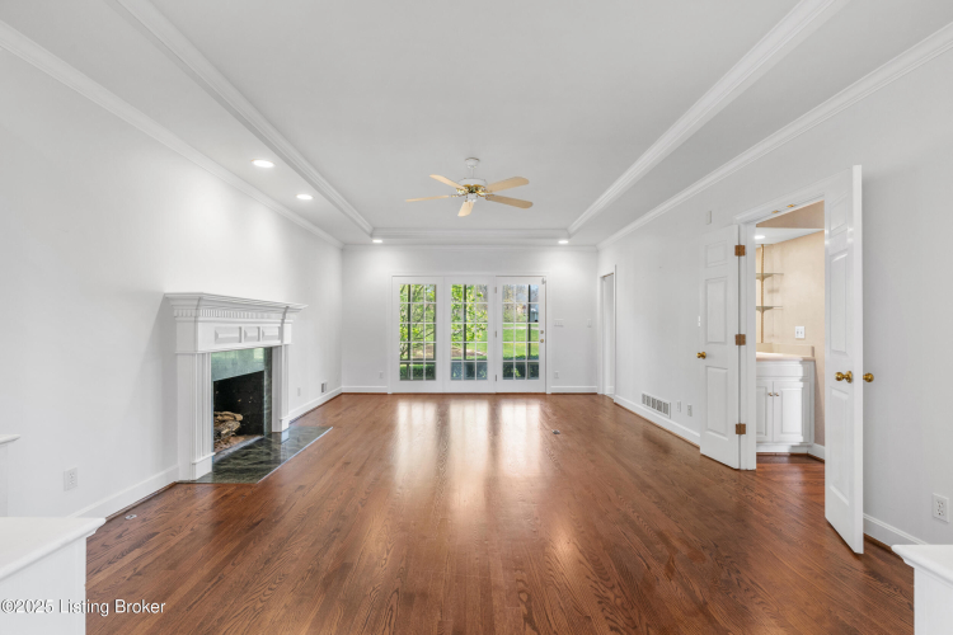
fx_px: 424
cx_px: 476
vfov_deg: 73.7
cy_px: 318
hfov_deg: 96.7
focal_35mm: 16
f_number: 9
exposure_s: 1/2.5
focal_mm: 16
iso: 400
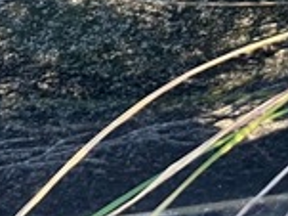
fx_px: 2286
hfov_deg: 7.2
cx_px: 277
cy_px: -212
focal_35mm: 275
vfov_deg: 5.3
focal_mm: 6
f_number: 2
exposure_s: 1/121
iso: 64
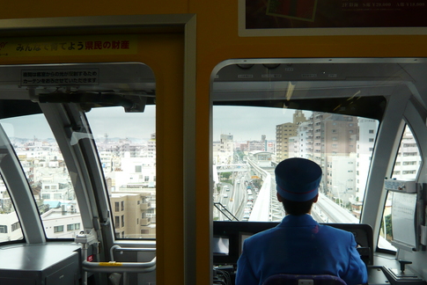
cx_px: 249
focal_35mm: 36
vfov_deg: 36.9
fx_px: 427
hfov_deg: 52.9
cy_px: 161
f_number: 2.8
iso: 100
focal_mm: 4.6
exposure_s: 1/160
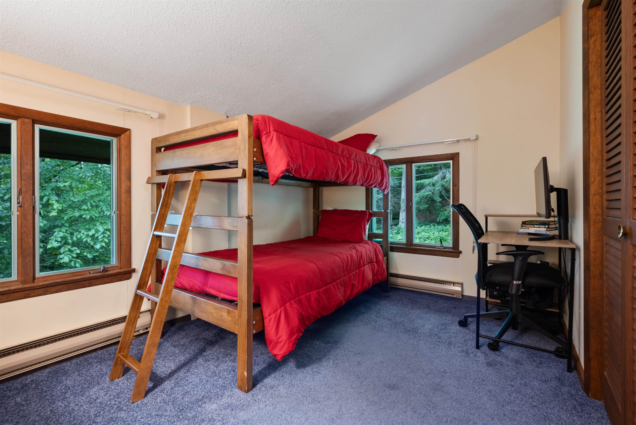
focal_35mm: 16
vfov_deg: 73.8
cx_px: 318
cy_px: 212
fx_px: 283
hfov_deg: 96.7
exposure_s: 30
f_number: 11
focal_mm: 16
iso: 200
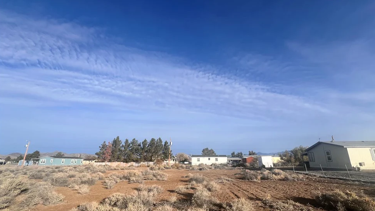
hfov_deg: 102.9
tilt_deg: +15.2
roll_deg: -0.1
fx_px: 149
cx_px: 197
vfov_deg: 70.3
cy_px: 117
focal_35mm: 15
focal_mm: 1.57
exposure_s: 1/2421
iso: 32
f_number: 1.8
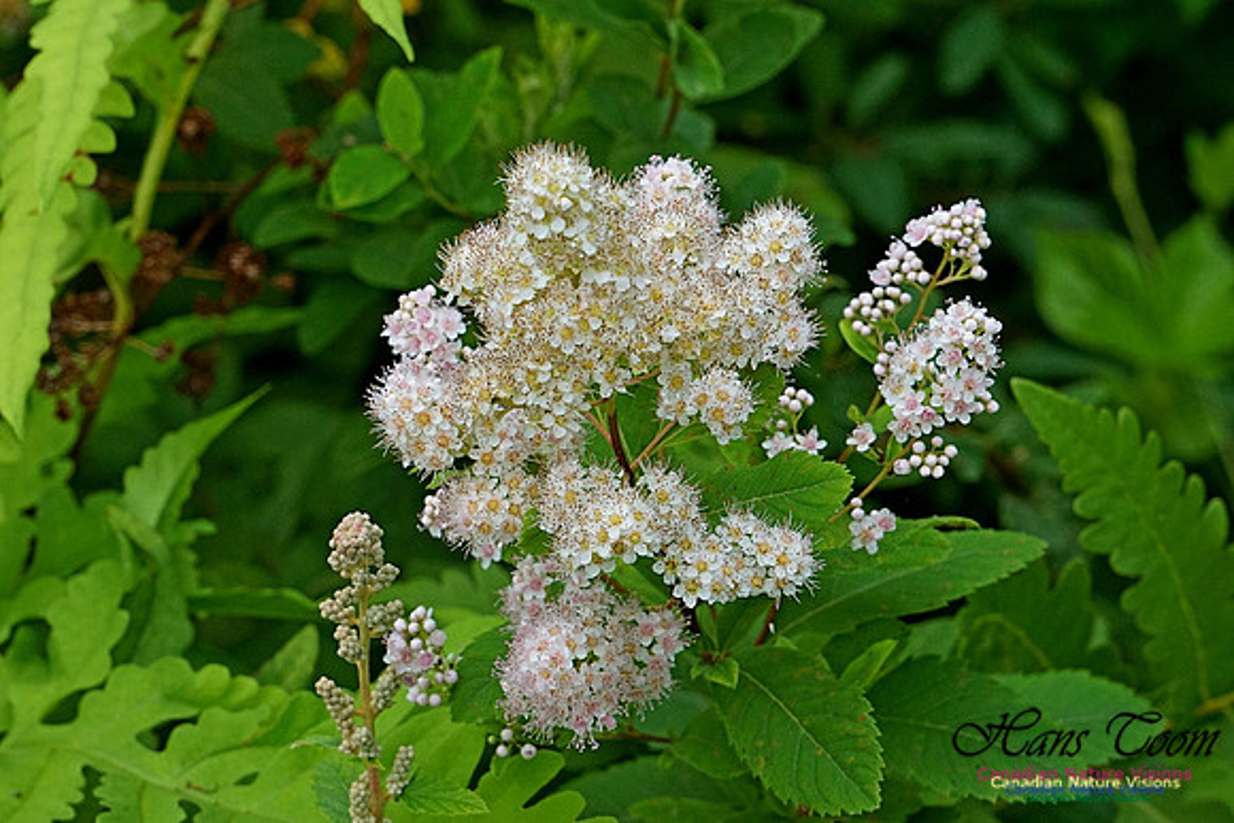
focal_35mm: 190
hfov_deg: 10.8
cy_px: 412
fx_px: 6531
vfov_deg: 7.2
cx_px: 617
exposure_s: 1/125
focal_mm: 127
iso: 1000
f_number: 13
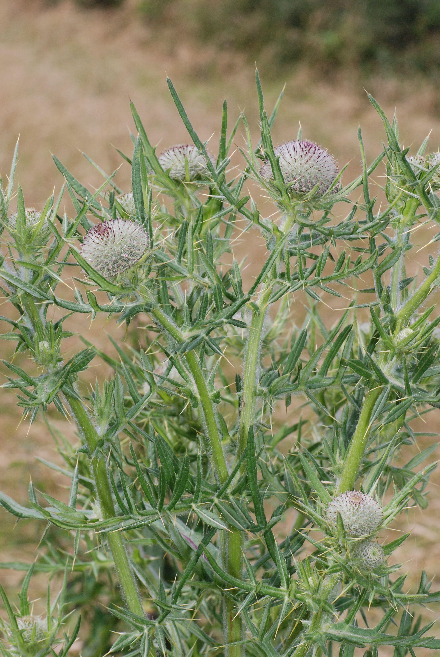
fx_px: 2879
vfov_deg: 13.0
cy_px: 328
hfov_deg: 8.7
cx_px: 220
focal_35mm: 158
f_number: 14
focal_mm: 105
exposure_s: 1/200
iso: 400
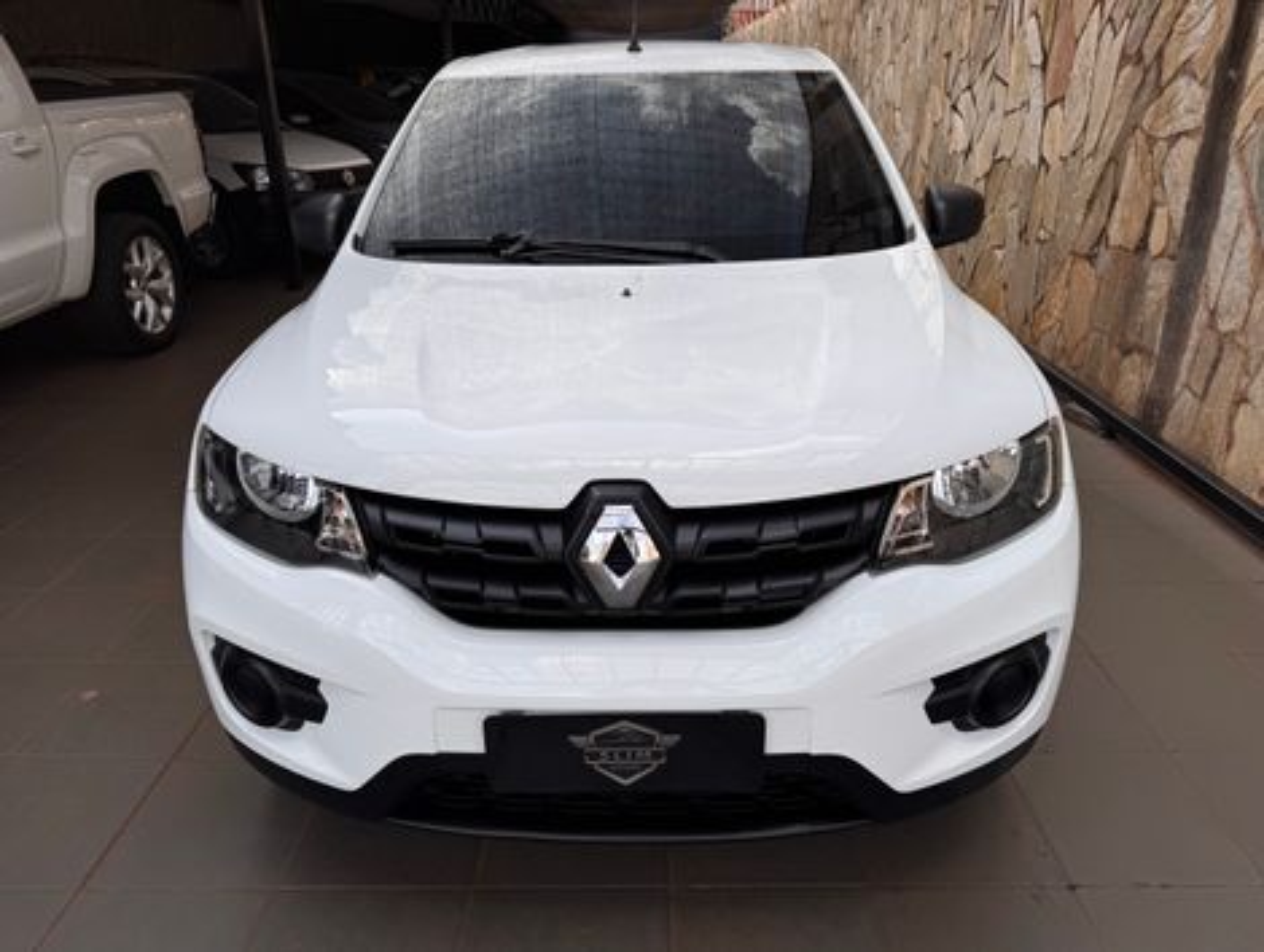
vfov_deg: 56.9
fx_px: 878
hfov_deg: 71.5
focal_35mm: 24
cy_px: 476
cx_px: 632
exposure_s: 1/1488
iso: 80
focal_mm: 6.76
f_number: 1.78
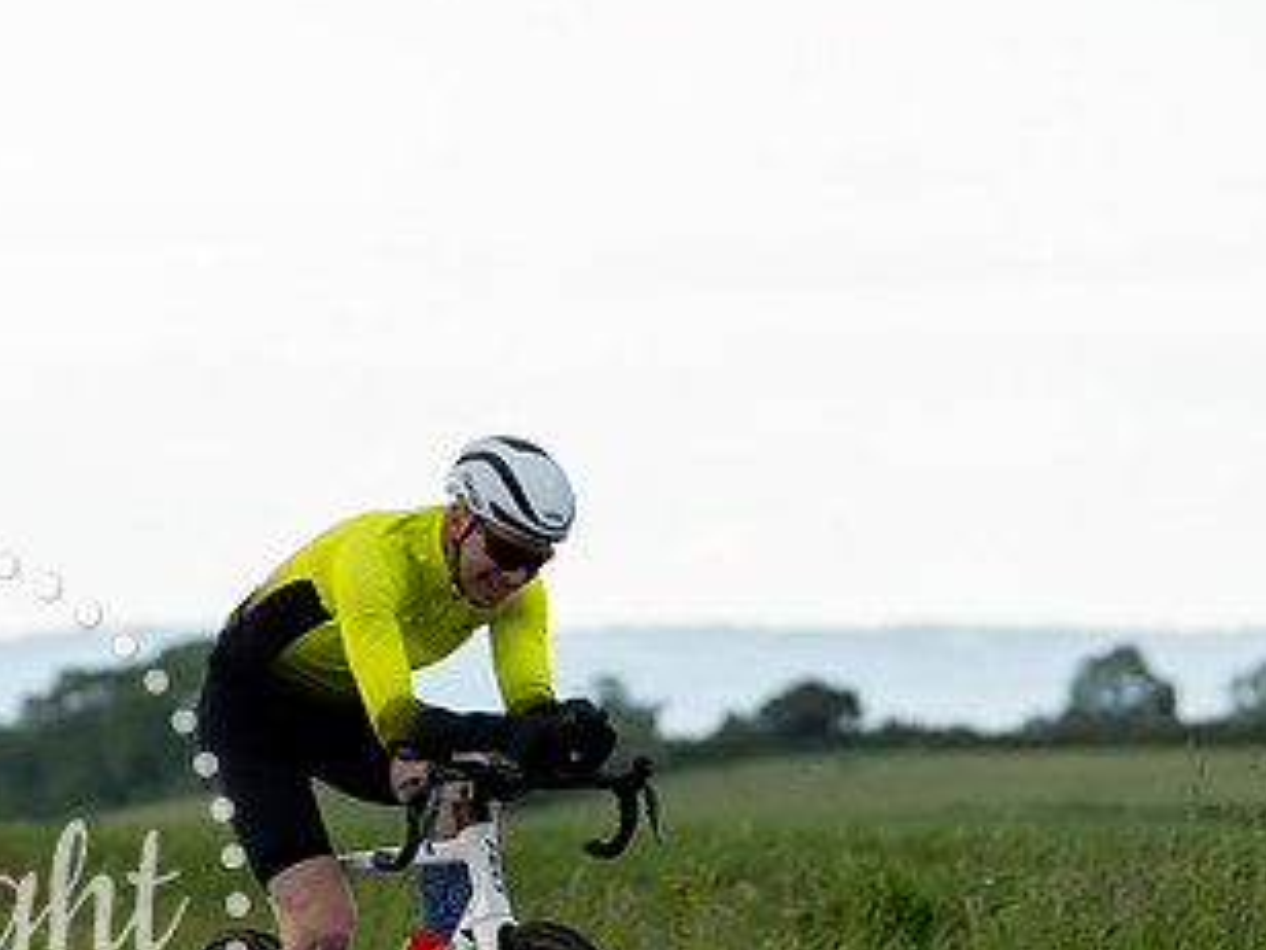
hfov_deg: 6.5
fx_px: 11118
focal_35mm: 304
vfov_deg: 4.9
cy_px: 569
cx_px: 416
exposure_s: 1/500
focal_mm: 116
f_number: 3.2
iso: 250
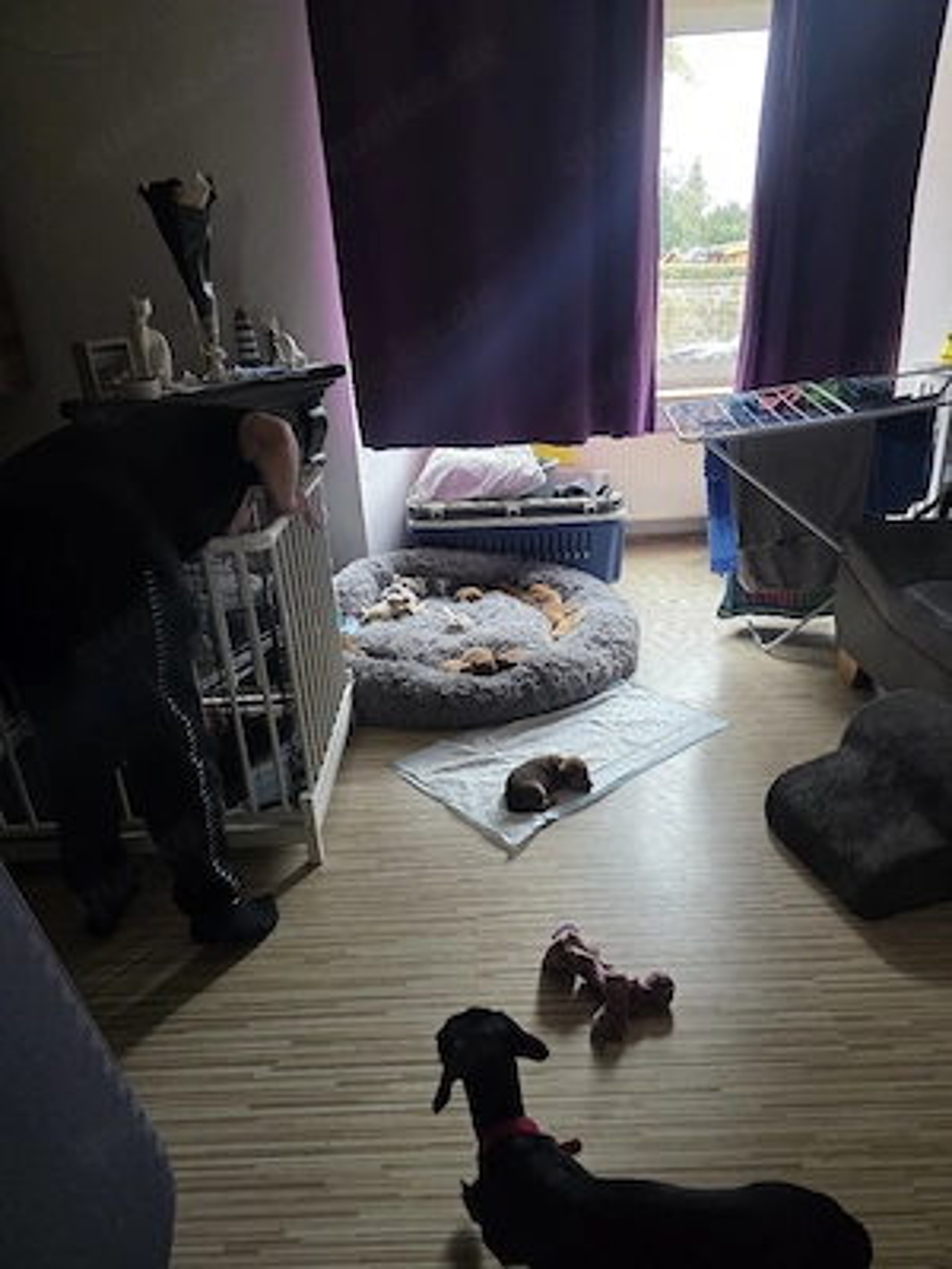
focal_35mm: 23
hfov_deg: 58.9
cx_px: 476
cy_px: 634
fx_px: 843
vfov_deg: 73.9
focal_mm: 6.3
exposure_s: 1/101
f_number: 1.7
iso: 500
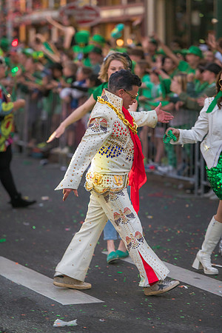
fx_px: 1480
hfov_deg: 8.6
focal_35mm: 160
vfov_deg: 12.8
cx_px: 111
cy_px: 166
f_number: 2.8
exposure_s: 1/250
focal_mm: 160
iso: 2000
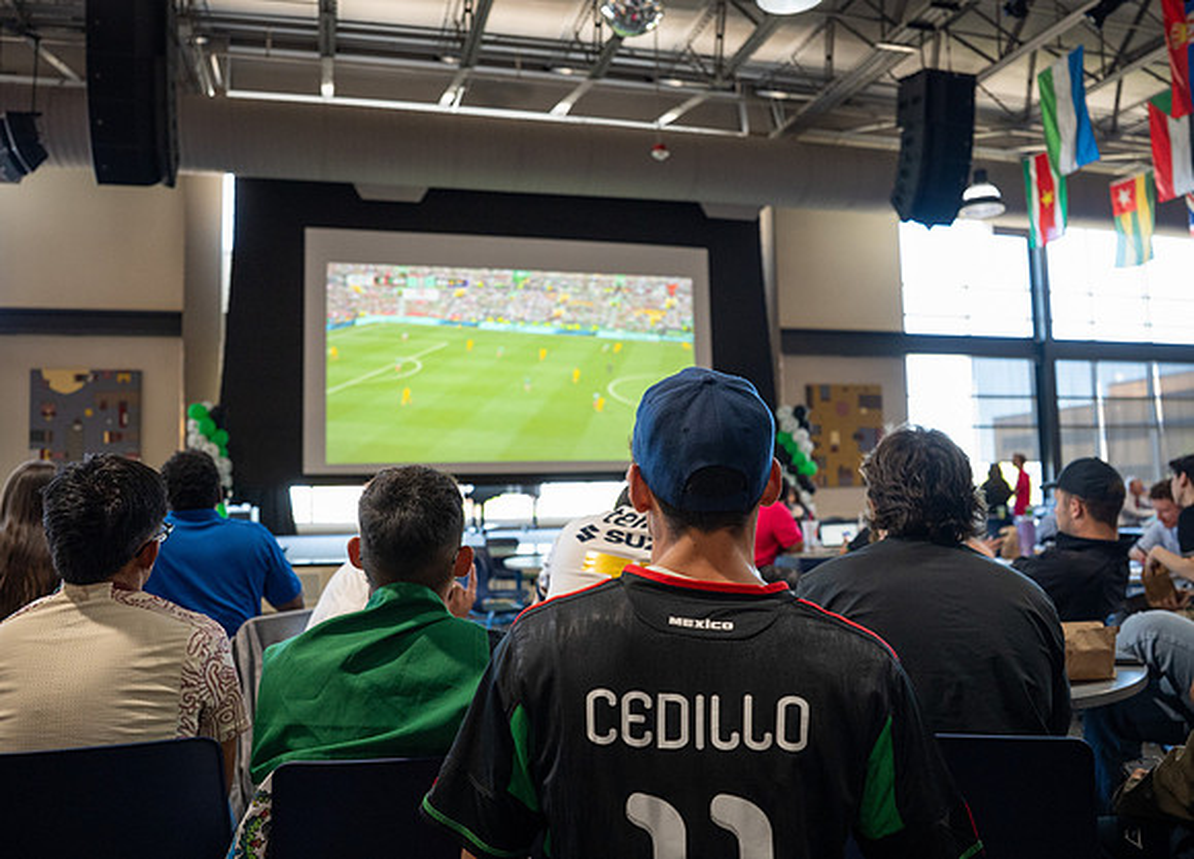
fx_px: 907
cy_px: 433
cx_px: 581
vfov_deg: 50.6
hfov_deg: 66.7
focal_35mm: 27
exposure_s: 1/320
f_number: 2.8
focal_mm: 24
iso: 2000
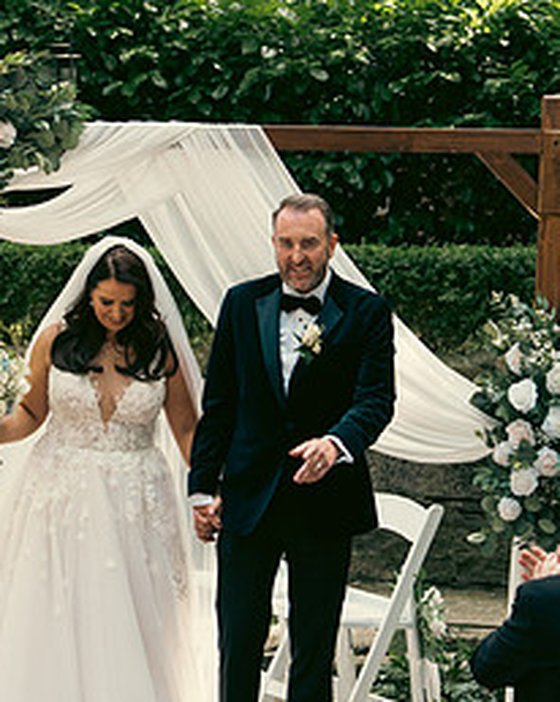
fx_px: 3070
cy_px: 282
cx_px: 215
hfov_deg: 10.4
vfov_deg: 13.0
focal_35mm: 148
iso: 400
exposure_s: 1/200
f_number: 3.5
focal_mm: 70
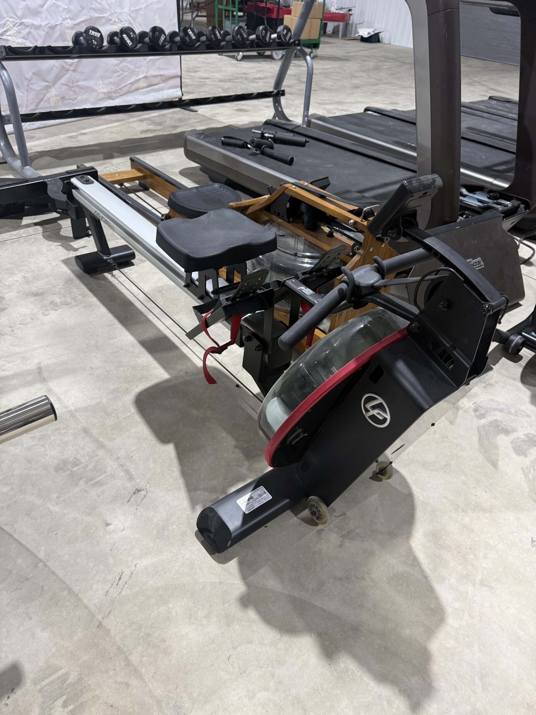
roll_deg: -5.3
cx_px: 268
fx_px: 495
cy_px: 358
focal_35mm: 24
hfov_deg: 56.8
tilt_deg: -38.0
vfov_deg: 71.6
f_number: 1.78
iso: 160
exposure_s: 1/60
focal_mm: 6.76
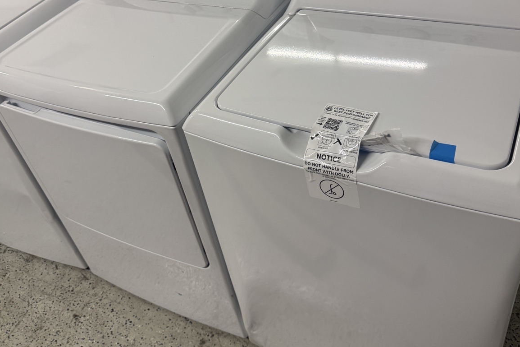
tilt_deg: -38.2
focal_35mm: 34
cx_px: 262
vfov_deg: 38.3
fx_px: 491
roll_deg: +10.8
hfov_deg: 55.8
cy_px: 109
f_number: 1.78
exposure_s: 1/121
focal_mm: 6.76
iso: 160
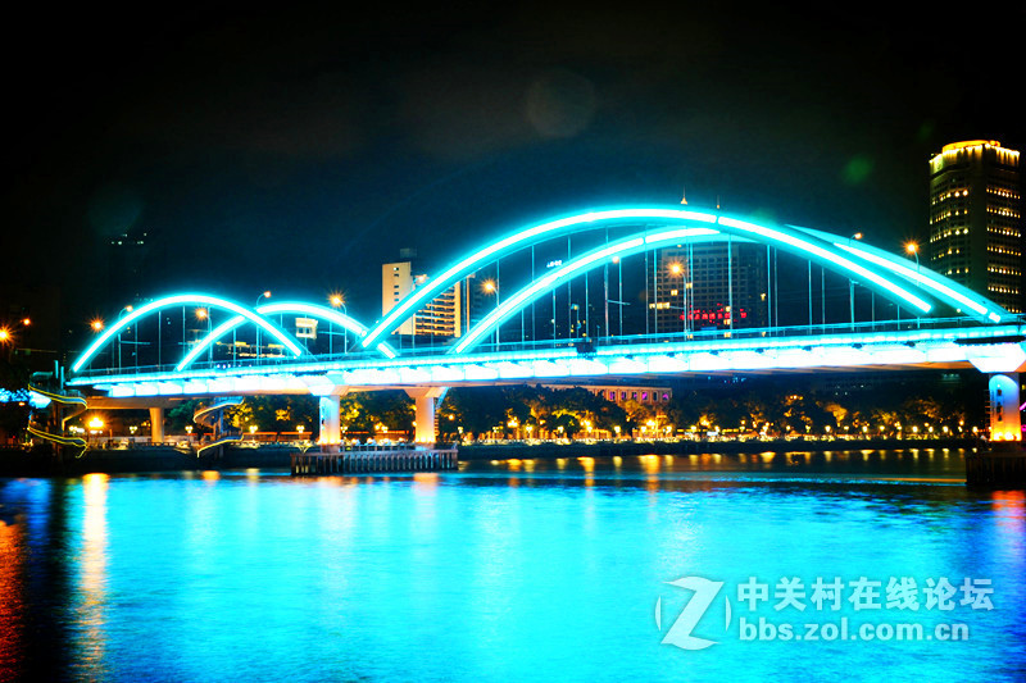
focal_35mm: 48
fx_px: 1368
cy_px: 342
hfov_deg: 41.1
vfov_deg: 28.1
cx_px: 513
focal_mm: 32
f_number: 16
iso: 100
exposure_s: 10
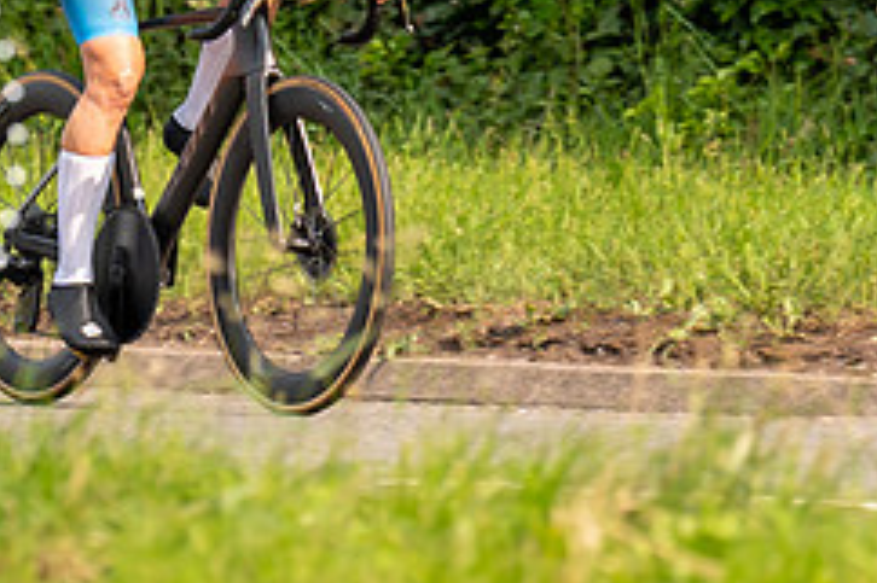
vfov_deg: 1.9
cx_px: -33
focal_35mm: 724
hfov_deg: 2.8
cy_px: 354
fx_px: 17625
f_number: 3.2
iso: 200
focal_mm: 125
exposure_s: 1/1000
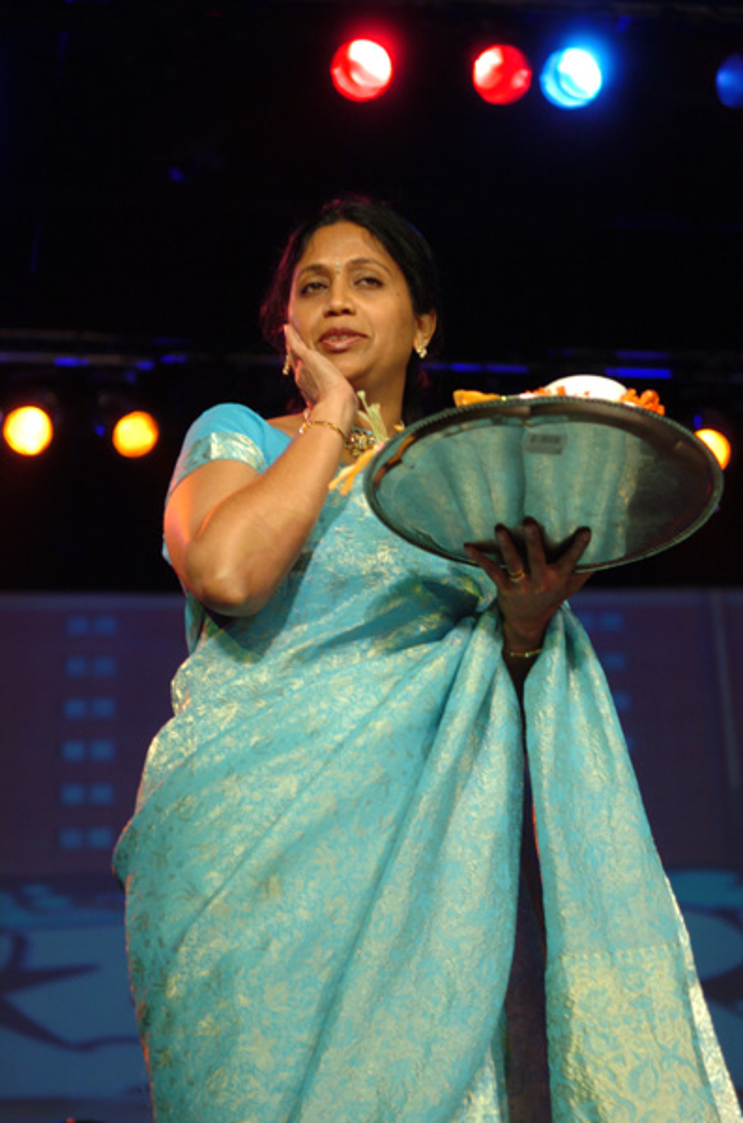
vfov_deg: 24.7
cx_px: 372
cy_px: 562
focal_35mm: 82
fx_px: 2567
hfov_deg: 16.5
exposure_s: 1/100
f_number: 2.8
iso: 400
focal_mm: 55
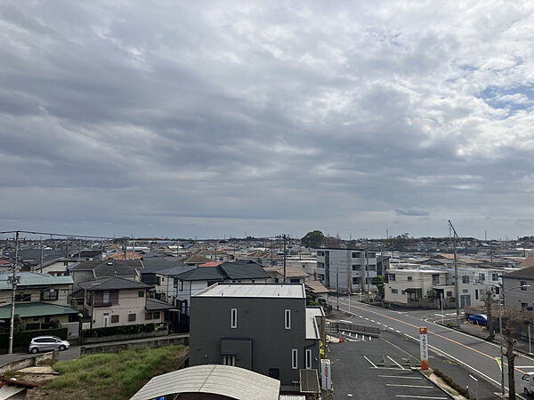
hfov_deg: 63.4
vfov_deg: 49.7
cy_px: 200
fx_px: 432
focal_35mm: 28
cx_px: 267
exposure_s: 1/5405
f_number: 1.8
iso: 32
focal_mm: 3.99
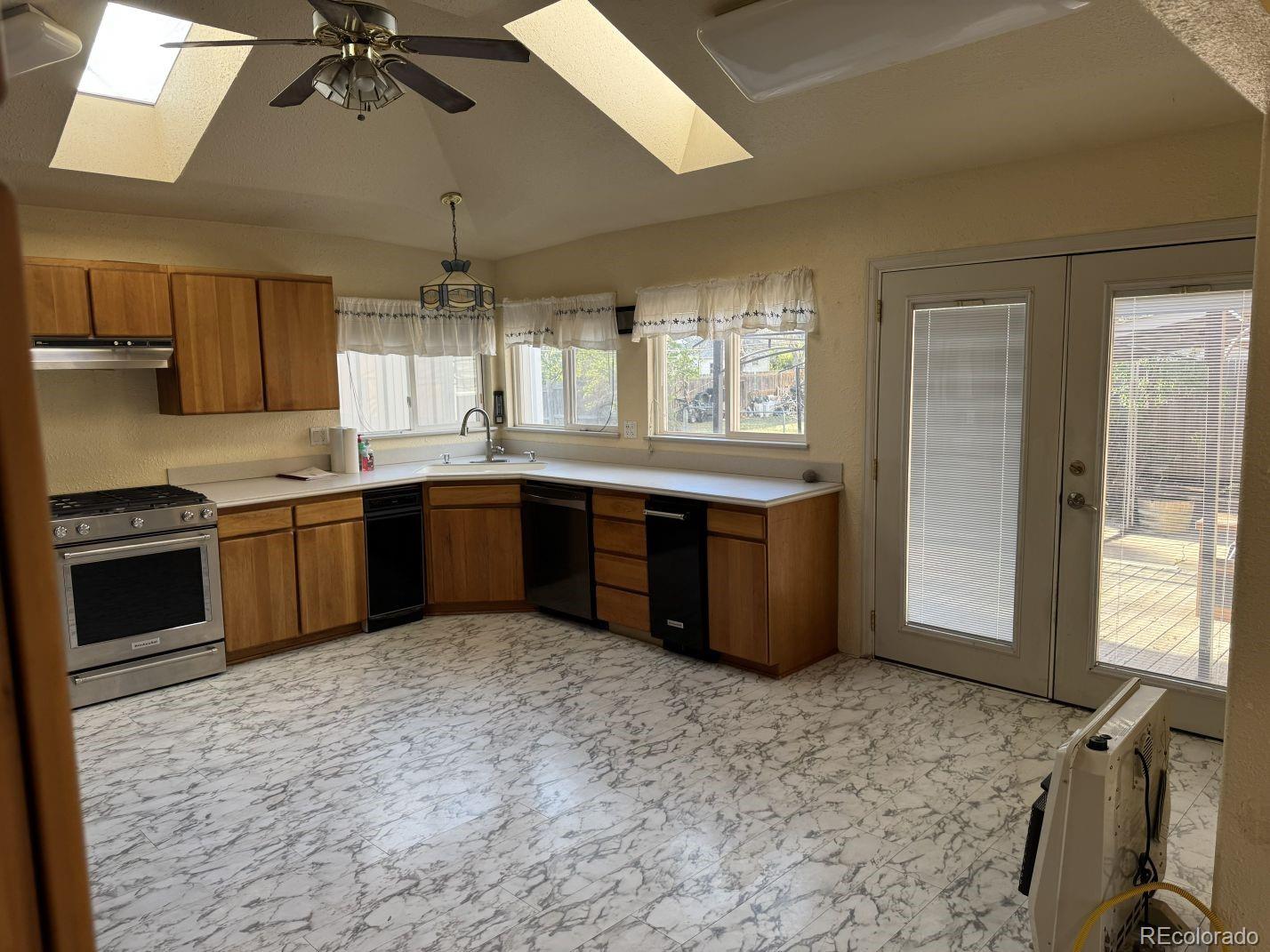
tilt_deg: -8.6
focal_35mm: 24
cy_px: 476
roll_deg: +0.8
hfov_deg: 71.6
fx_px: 881
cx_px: 635
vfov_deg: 56.8
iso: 80
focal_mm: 6.76
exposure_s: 1/168
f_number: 1.78
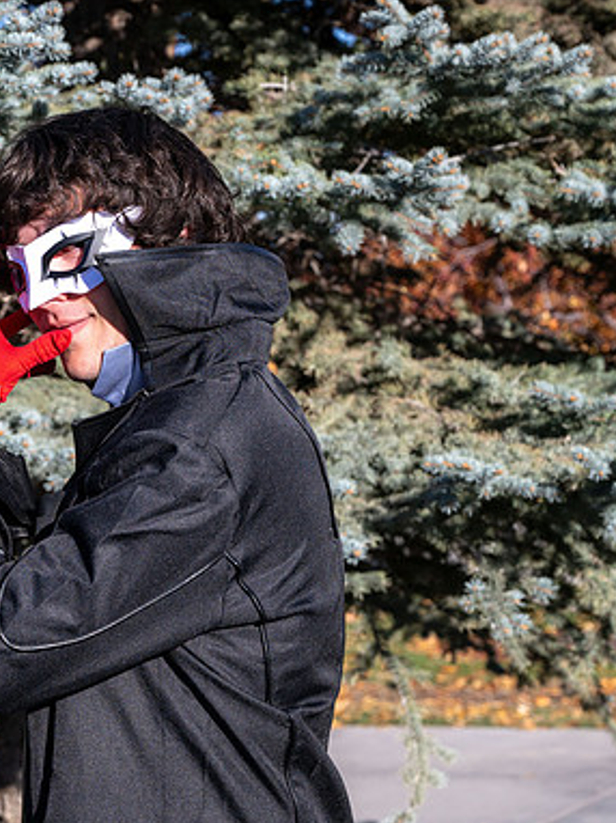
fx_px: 2945
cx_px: 81
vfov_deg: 15.9
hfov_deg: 11.9
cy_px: 463
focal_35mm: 124
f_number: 6.3
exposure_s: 1/1250
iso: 250
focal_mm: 70
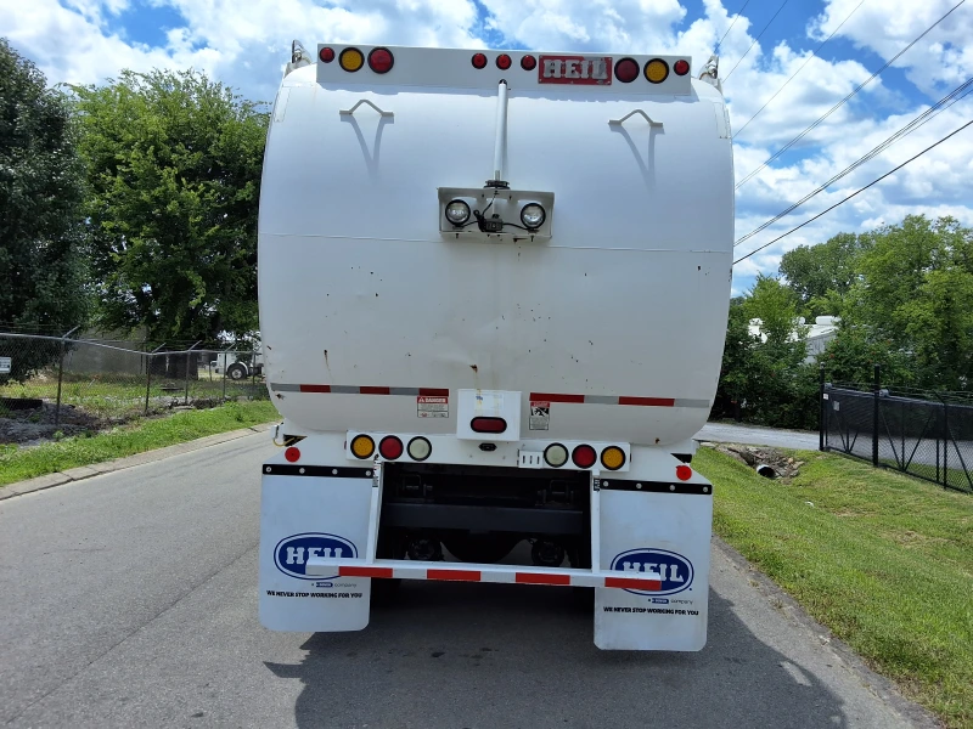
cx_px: 486
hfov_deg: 63.4
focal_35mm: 28
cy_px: 364
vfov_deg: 49.7
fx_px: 787
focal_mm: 2.91
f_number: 1.9
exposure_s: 1/2370
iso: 32
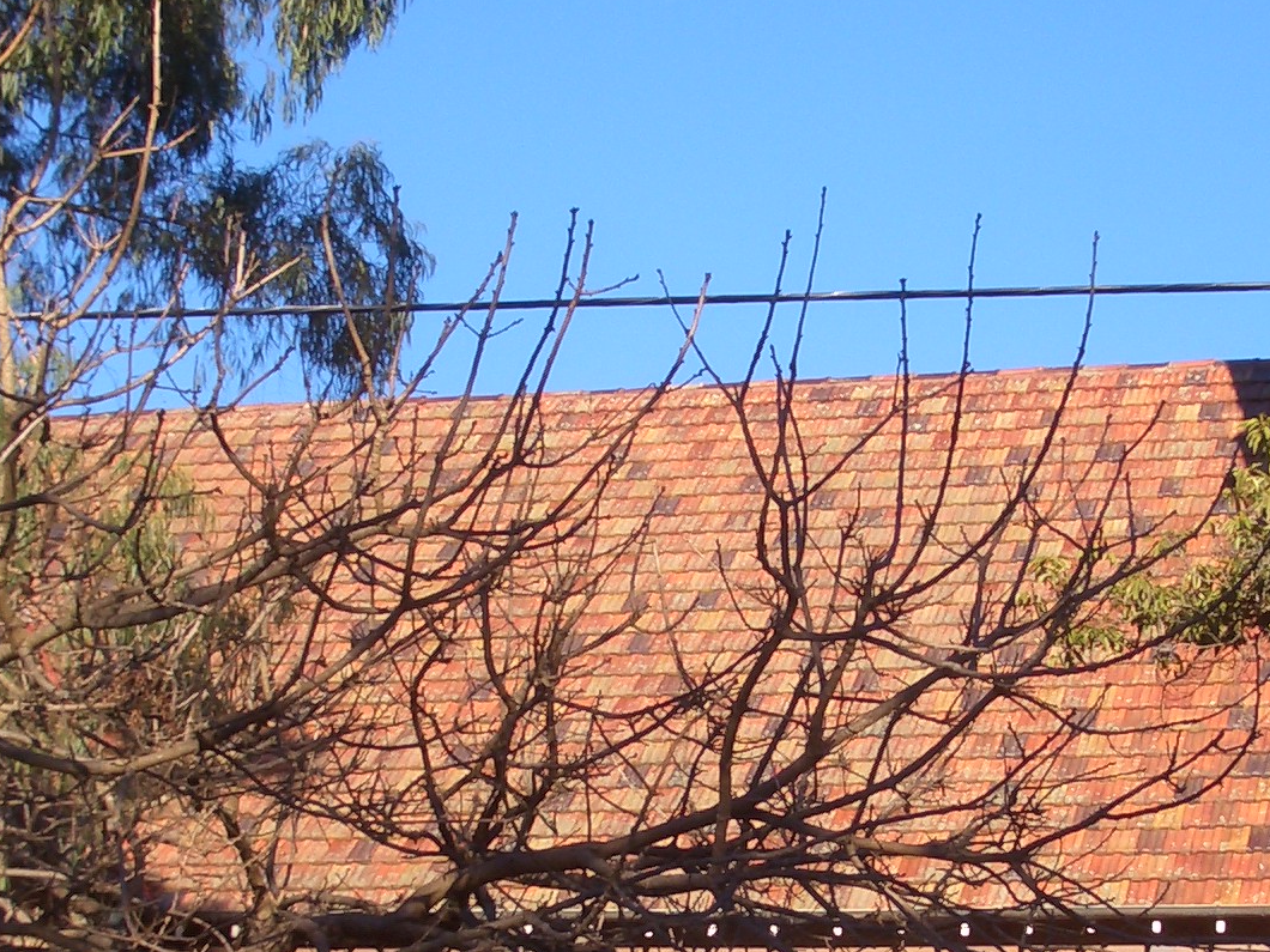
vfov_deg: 14.9
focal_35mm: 99
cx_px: 812
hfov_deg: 19.8
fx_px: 3632
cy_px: 677
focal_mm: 6.8
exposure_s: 1/200
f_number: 4.6
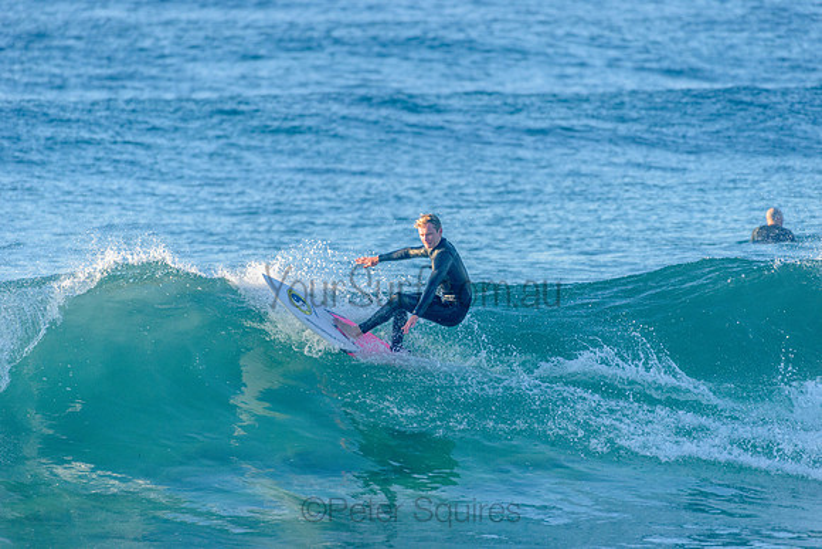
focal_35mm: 500
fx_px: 11419
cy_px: 274
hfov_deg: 4.1
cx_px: 411
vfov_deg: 2.8
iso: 640
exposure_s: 1/2000
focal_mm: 500
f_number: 5.6
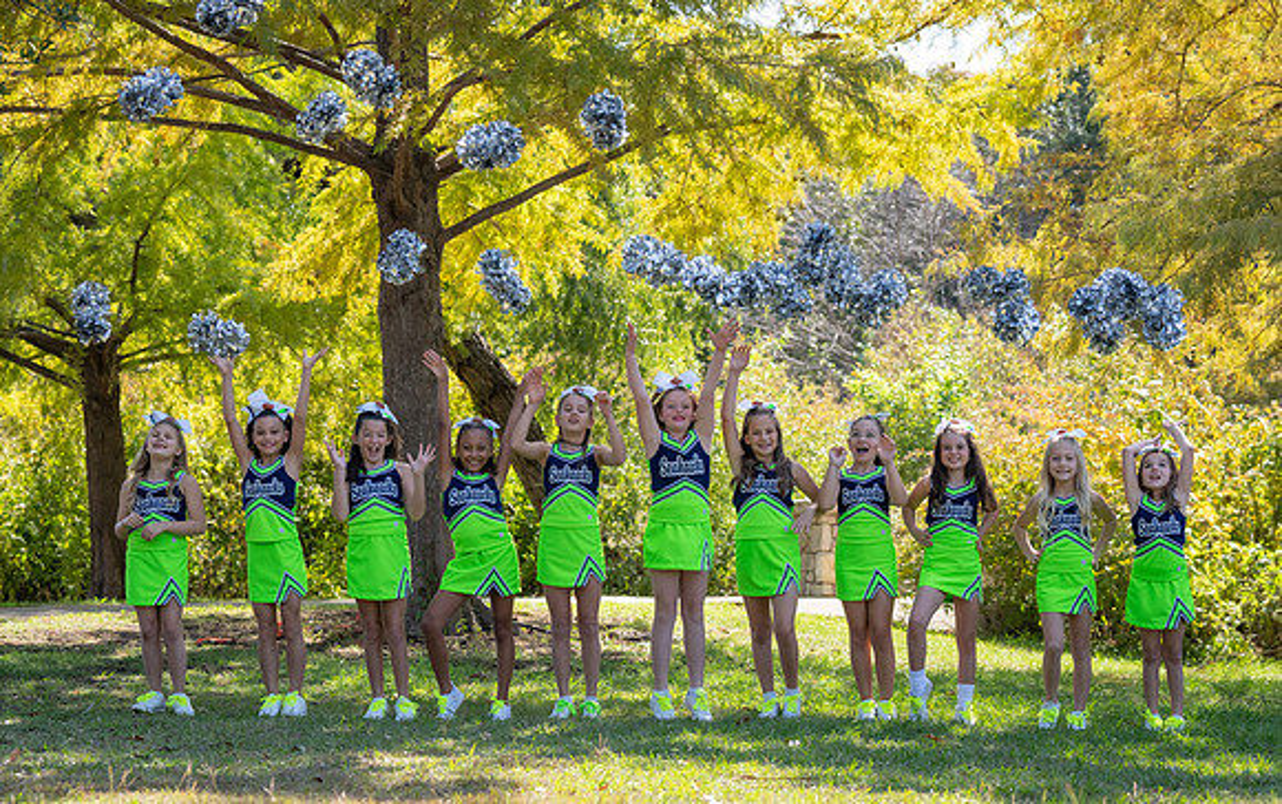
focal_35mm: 89
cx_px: 616
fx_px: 3114
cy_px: 522
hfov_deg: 23.3
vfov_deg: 14.7
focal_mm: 70
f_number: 4
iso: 500
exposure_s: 1/1250
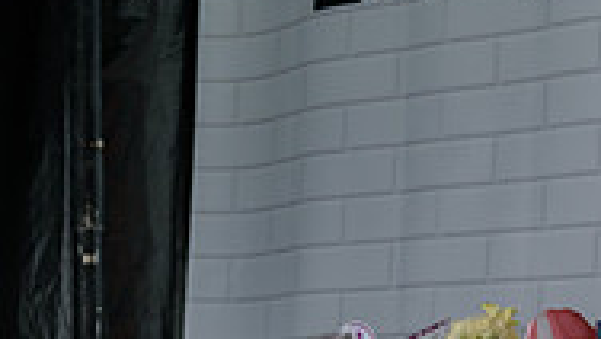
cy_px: 574
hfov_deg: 13.9
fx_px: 2472
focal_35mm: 155
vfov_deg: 7.6
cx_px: 237
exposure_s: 1/1250
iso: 200
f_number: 3.2
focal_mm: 48
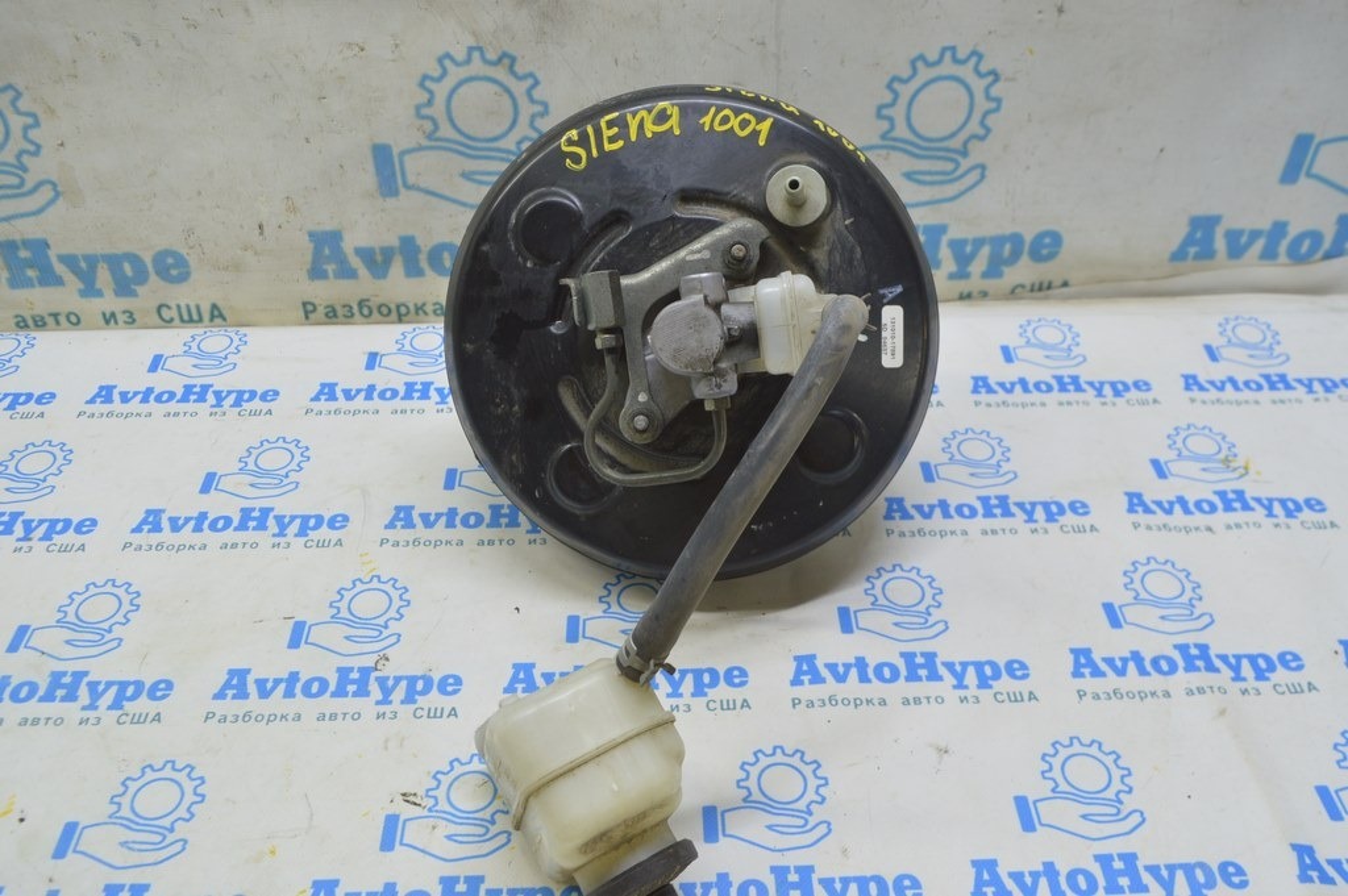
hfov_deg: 57.3
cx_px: 674
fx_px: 1235
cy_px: 448
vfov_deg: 39.9
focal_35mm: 33
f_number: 5.6
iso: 400
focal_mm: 22
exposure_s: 1/20
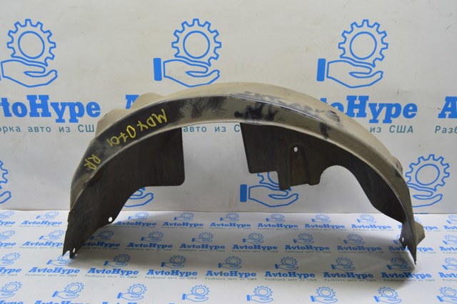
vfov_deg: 45.6
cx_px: 228
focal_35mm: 28
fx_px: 361
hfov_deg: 64.6
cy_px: 152
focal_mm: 19
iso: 400
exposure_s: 1/20
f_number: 5.6
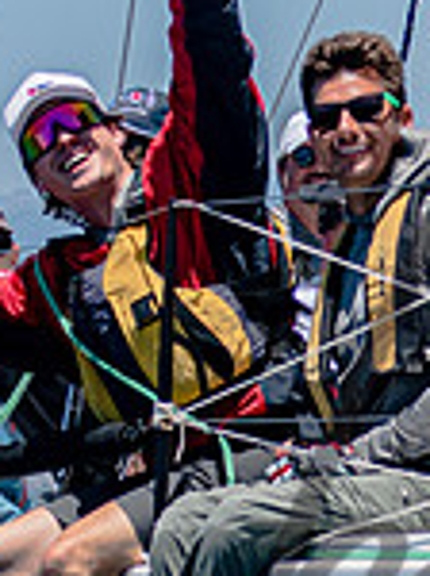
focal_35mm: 570
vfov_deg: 3.5
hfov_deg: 2.6
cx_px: 414
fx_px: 9468
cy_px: 532
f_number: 5
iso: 200
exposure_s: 1/1600
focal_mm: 86
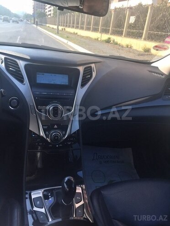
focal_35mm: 29
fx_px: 190
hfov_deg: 48.2
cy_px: 113
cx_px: 85
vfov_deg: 61.7
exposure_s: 1/205
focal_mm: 4.15
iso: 32
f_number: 2.2
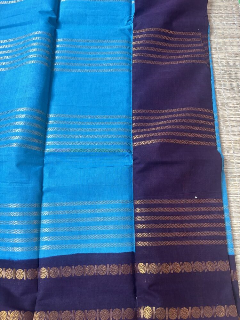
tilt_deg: -73.5
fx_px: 240
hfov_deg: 53.1
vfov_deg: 67.3
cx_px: 120
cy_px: 160
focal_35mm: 26
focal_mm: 5.96
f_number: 1.6
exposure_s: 1/79
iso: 125
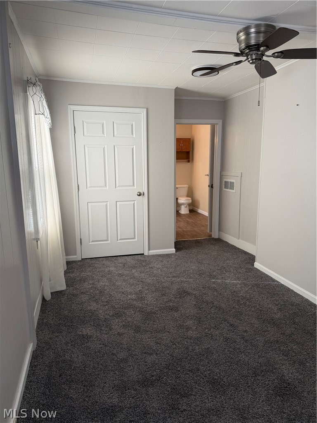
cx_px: 158
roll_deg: -0.5
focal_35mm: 24
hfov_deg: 56.8
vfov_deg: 71.6
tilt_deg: -9.9
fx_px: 293
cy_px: 212
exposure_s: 1/139
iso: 80
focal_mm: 6.76
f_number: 1.78
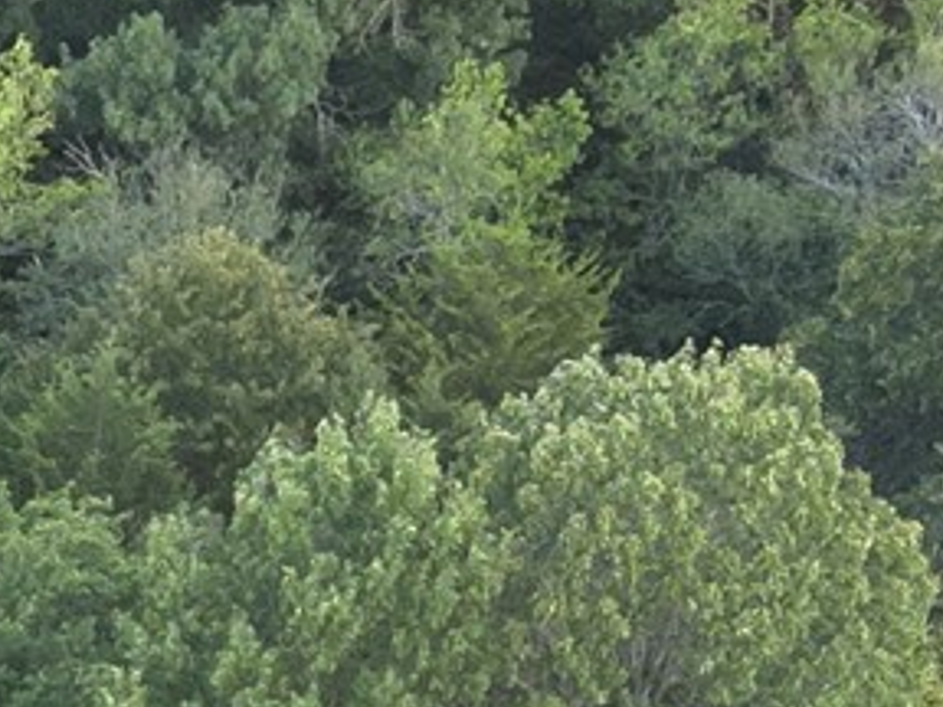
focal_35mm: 160
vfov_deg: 9.0
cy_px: 1159
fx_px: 4359
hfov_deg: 11.4
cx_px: -786
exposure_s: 1/100
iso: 180
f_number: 2.8
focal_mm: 4.4
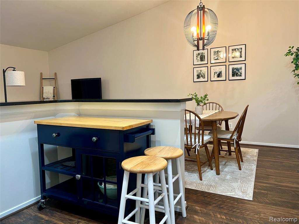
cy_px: 112
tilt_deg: -5.6
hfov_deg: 67.3
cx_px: 150
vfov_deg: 53.1
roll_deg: +1.7
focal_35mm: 26
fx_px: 225
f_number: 1.5
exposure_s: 1/60
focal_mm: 5.7
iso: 160
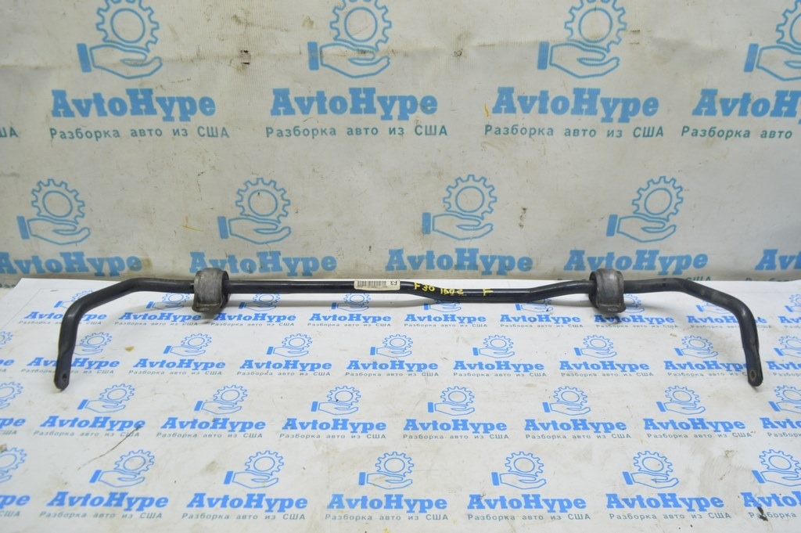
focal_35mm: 30
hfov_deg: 62.0
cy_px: 266
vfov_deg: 43.5
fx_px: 667
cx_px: 400
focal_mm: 20
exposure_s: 1/20
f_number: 5.6
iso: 400
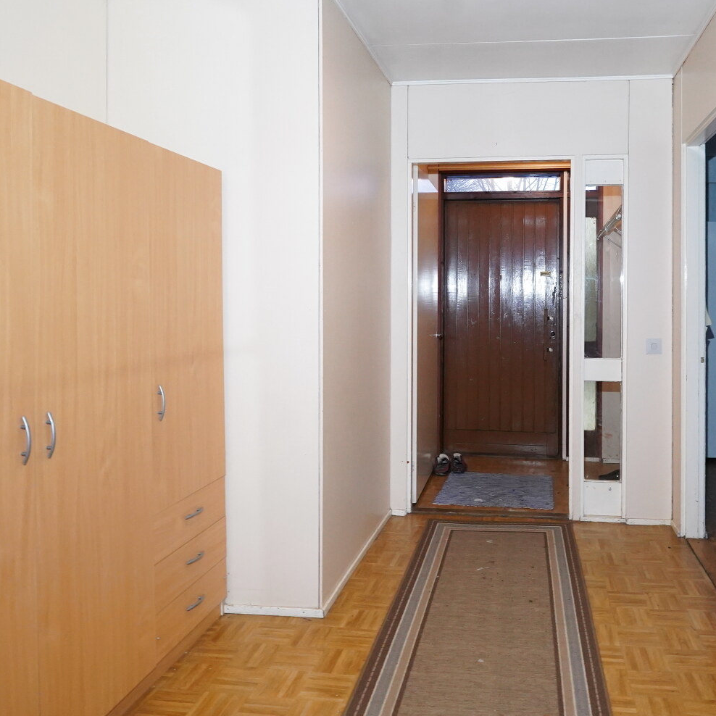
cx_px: 468
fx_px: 608
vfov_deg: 60.7
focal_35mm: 26
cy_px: 310
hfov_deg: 59.7
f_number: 6.3
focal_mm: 14
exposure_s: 1/30
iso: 4000
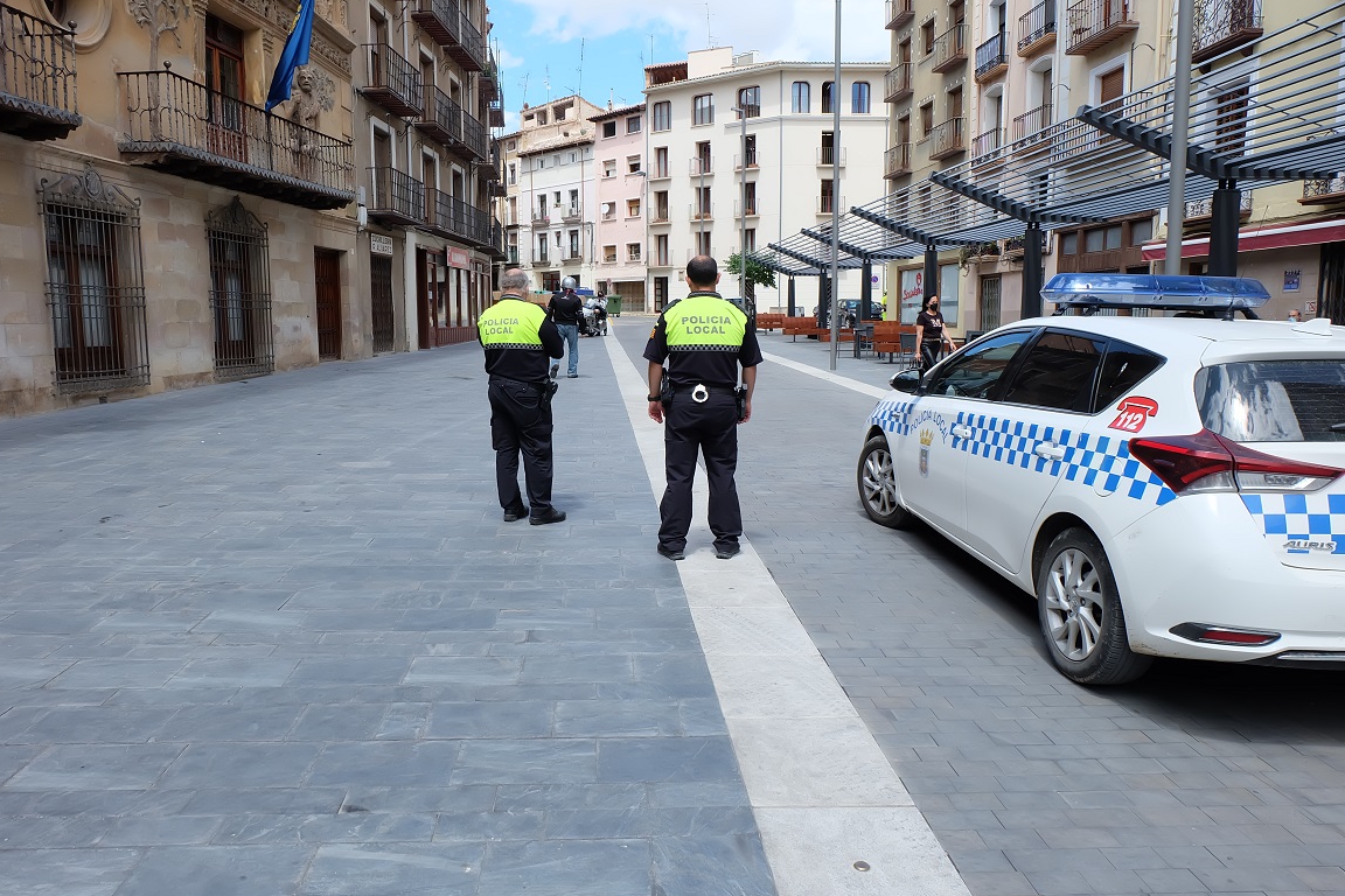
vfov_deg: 51.3
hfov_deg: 71.5
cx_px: 646
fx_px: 934
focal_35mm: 25
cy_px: 441
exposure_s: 1/400
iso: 400
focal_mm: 16
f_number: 7.1
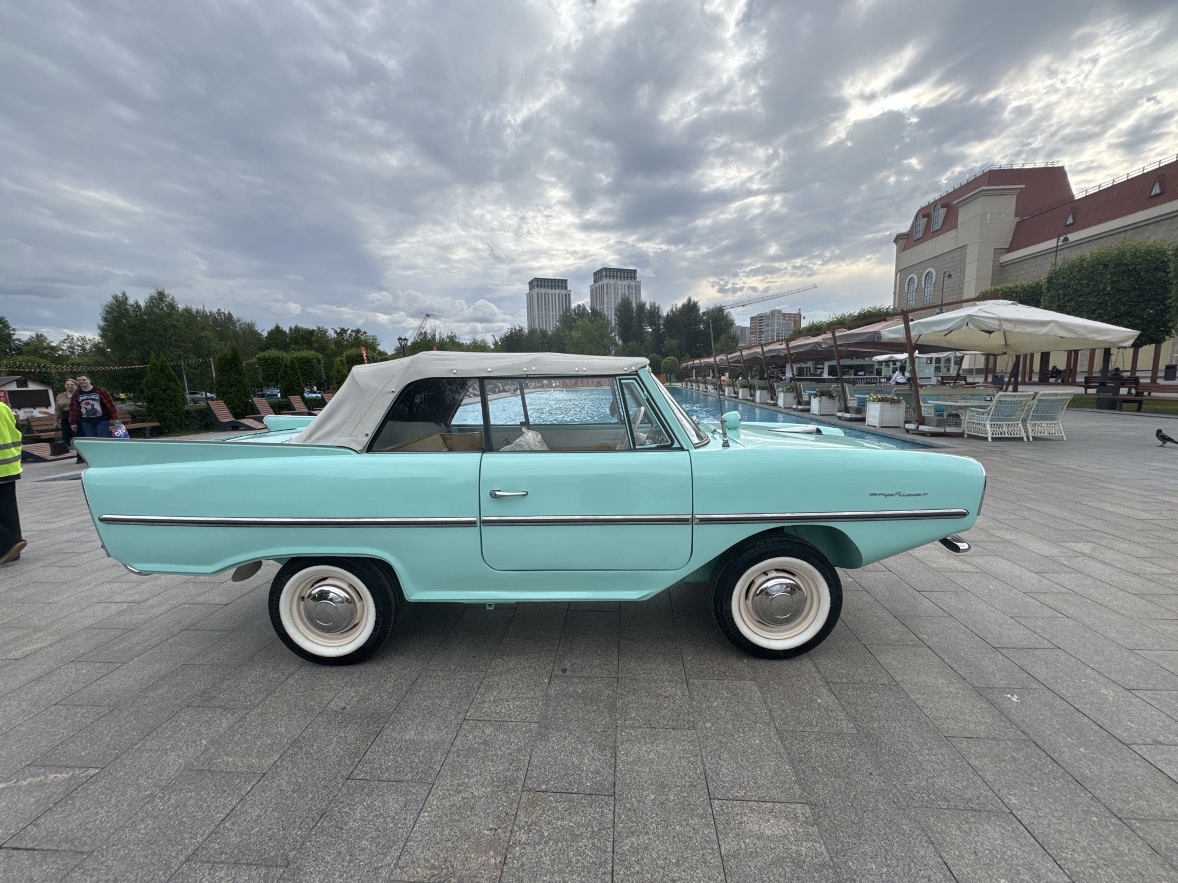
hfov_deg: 102.1
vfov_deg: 85.7
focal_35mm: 14
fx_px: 476
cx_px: 589
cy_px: 442
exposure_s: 1/1078
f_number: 2.2
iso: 50
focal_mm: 2.22
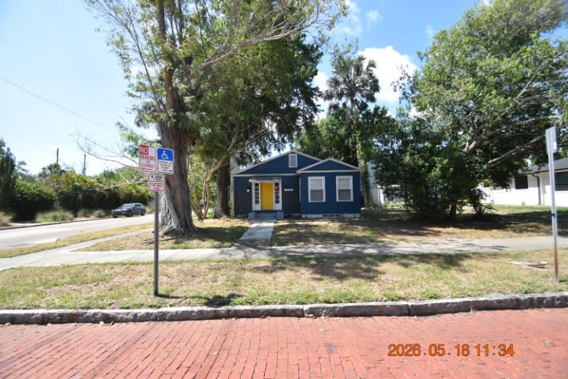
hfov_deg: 100.4
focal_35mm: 15
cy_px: 190
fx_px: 237
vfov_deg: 77.3
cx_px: 284
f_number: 3.5
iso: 800
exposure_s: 1/4000
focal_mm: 10
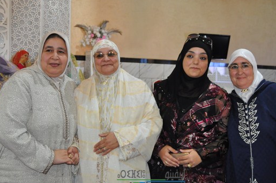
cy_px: 98
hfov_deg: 47.4
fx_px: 314
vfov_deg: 32.5
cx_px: 151
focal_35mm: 41
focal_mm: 22
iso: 800
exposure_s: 1/60
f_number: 3.5
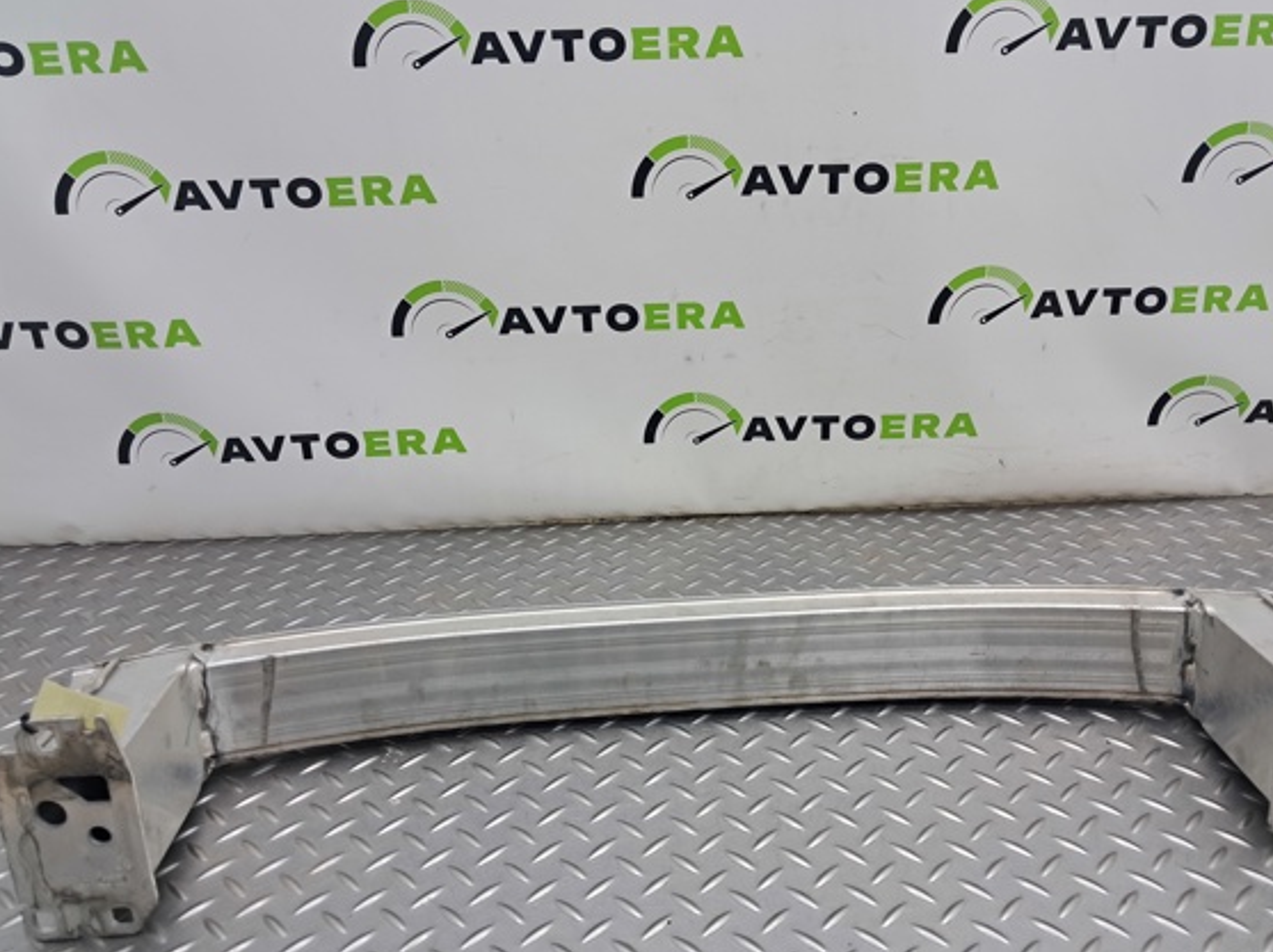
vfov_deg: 45.3
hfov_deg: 58.2
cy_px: 524
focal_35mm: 31
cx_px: 708
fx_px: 1139
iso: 64
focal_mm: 4
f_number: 1.8
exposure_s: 1/50
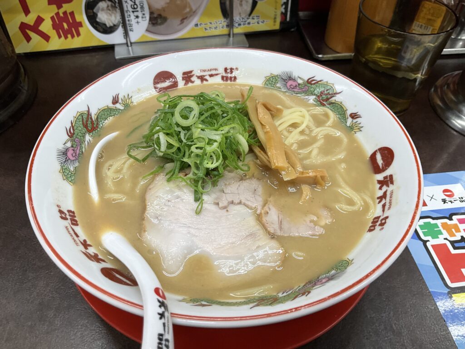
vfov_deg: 48.2
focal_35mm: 29
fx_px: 390
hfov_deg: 61.7
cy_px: 174
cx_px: 232
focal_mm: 3
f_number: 1.8
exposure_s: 1/116
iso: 64
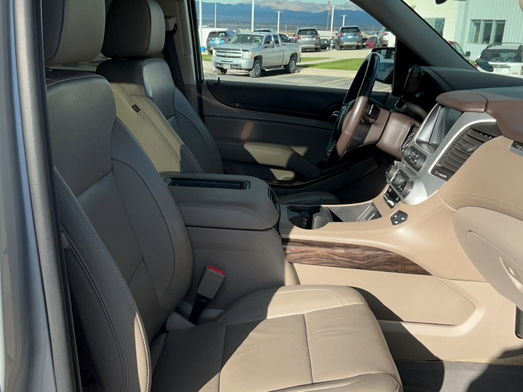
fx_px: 499
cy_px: 213
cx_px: 271
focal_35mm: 33
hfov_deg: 55.3
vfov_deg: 42.9
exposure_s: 1/792
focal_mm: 3
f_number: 1.8
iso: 25
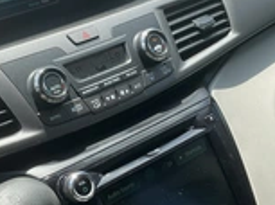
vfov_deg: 19.3
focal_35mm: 76
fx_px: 602
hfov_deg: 25.7
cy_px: 106
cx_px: 133
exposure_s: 1/422
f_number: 1.8
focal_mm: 3
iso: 25
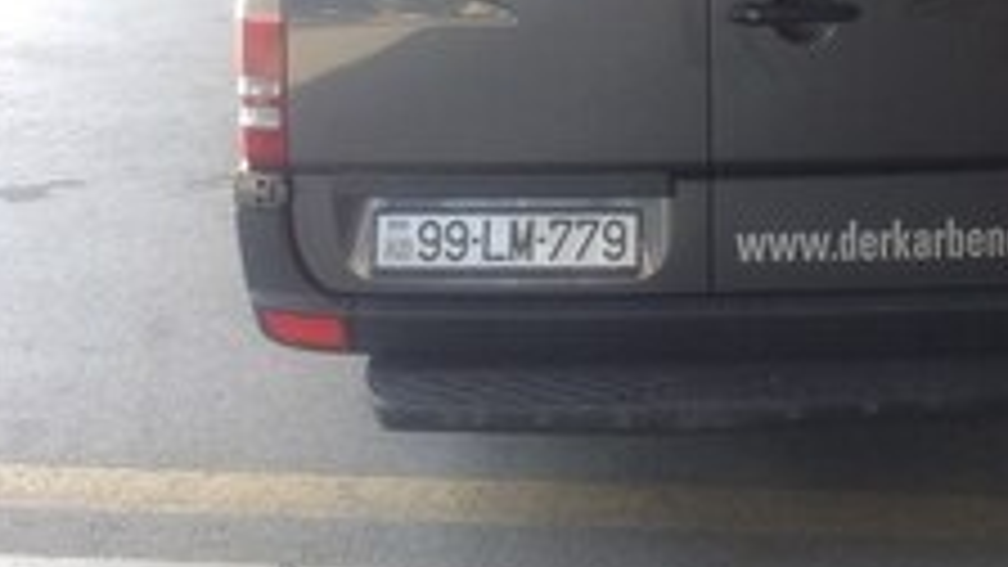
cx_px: 778
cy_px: -230
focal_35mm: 70
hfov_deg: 29.6
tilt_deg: -6.1
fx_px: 1871
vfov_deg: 16.1
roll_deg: -0.9
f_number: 2.2
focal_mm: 4.15
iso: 32
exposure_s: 1/113
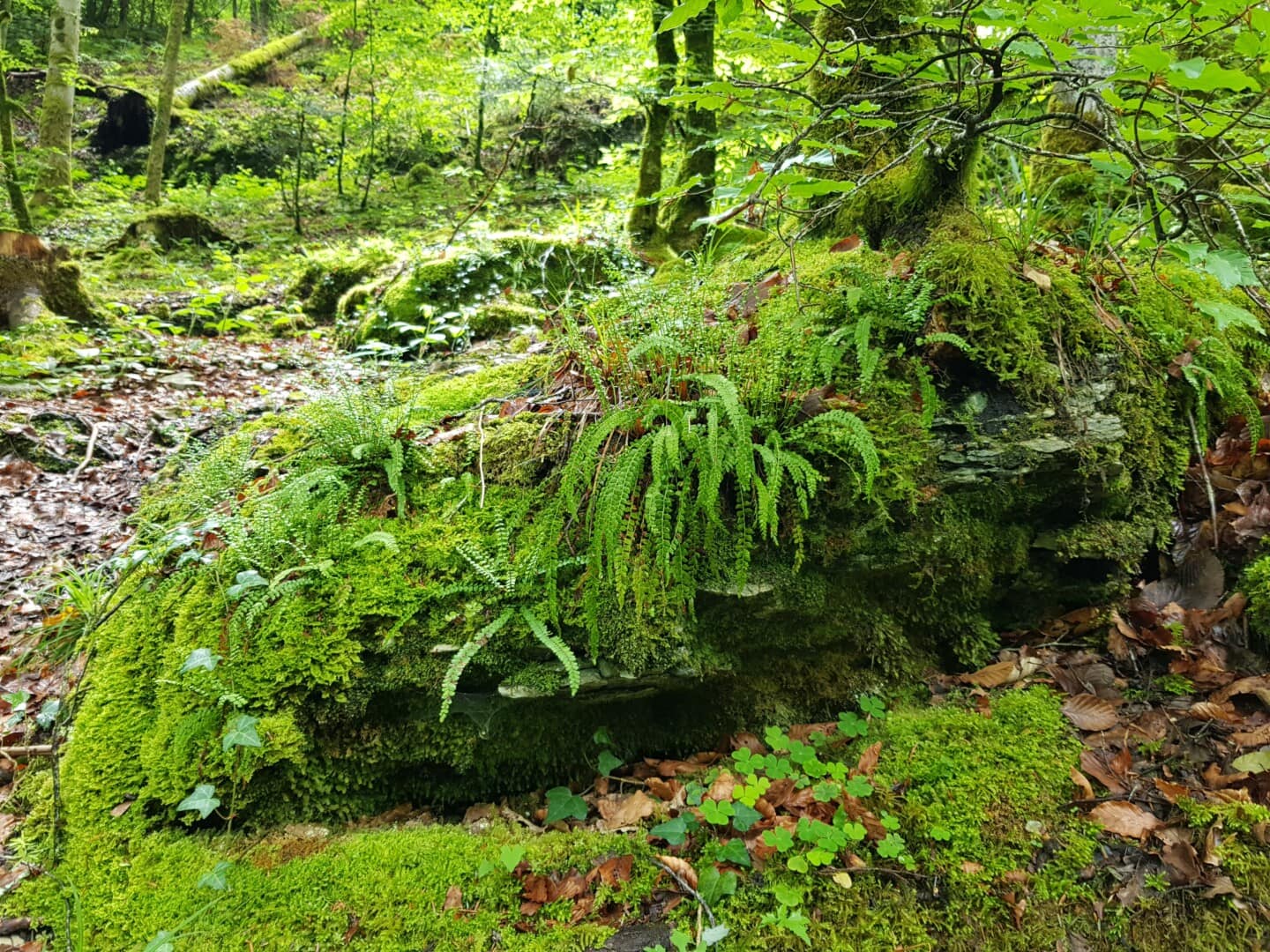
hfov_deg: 67.3
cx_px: 635
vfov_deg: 53.1
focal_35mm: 26
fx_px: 954
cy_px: 476
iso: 64
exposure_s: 1/50
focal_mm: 4.2
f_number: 1.7
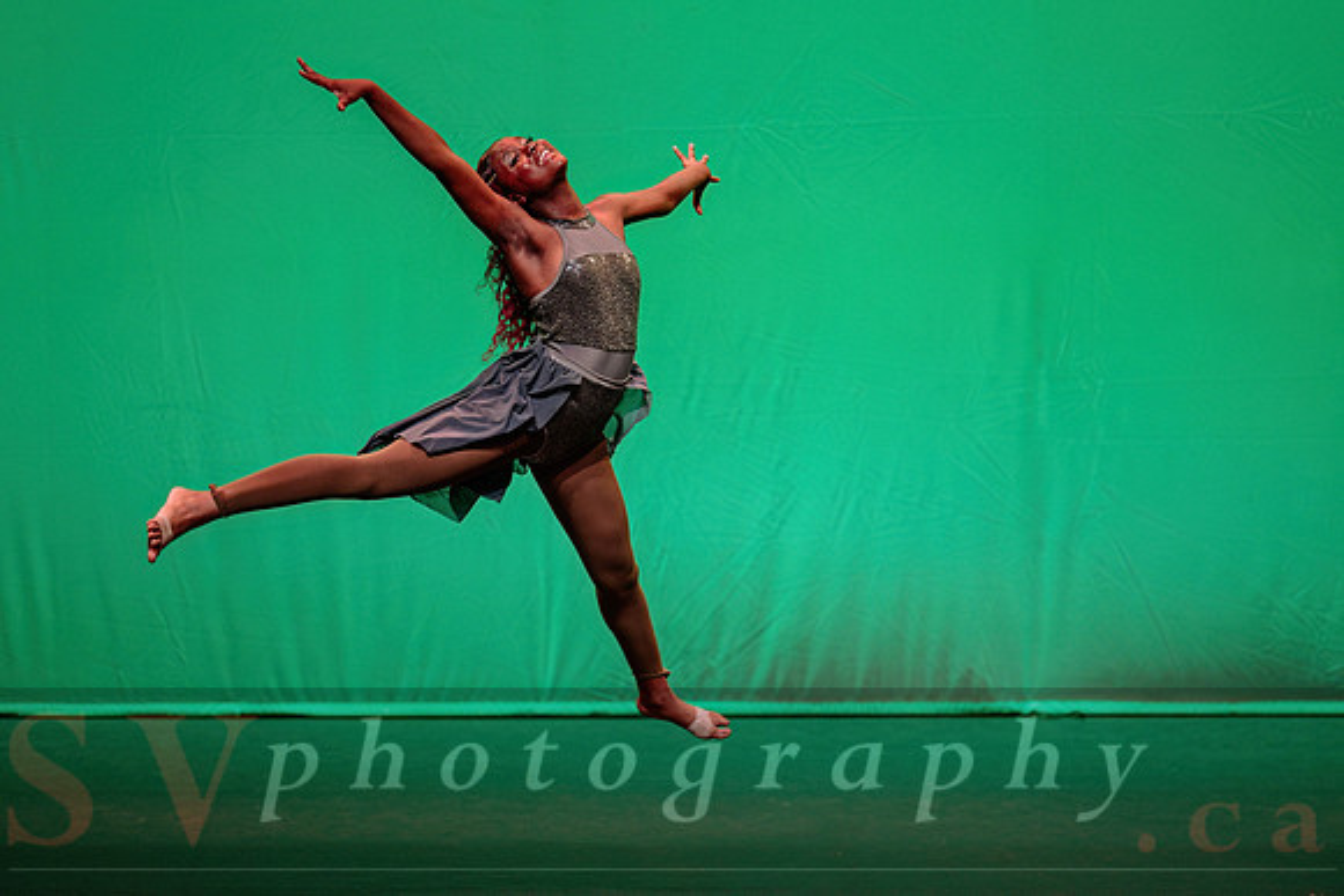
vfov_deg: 6.9
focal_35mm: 198
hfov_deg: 10.4
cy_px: 512
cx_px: 779
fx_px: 7409
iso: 1250
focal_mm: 170
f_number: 2.8
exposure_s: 1/400
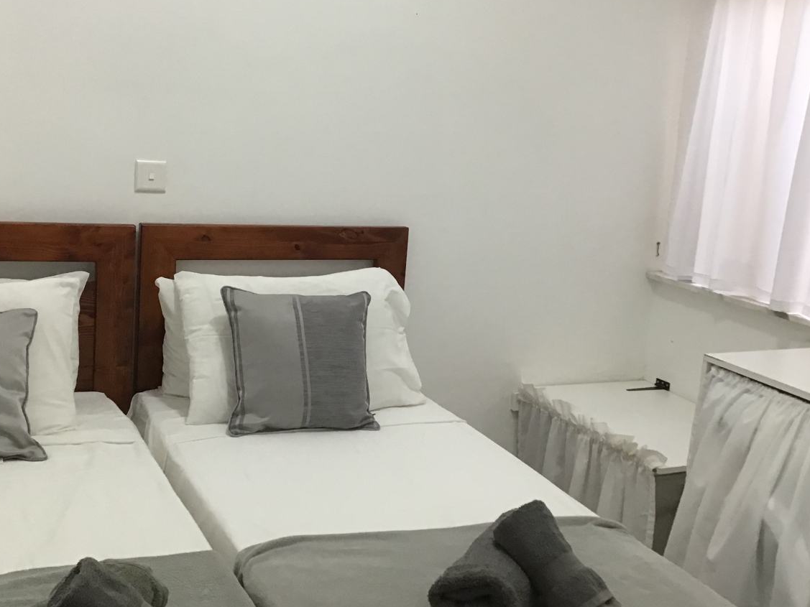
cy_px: 295
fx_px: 1029
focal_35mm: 44
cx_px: 380
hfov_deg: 42.9
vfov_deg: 32.9
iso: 125
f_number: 2.4
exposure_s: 1/33
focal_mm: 3.3
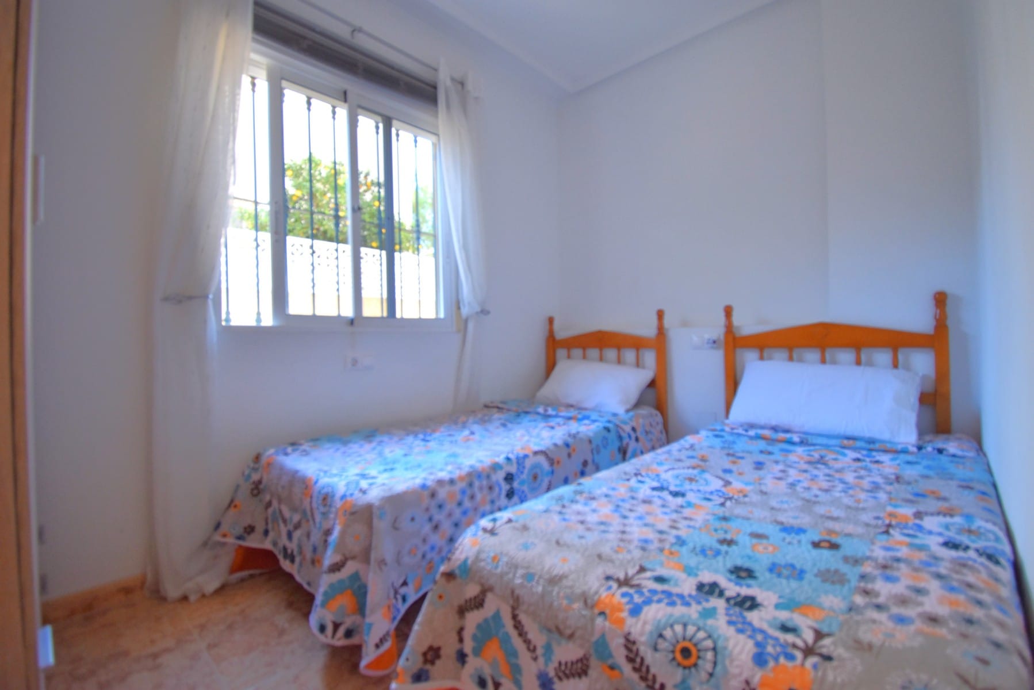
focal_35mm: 15
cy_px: 345
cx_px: 517
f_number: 5
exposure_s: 1/100
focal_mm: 10
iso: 400
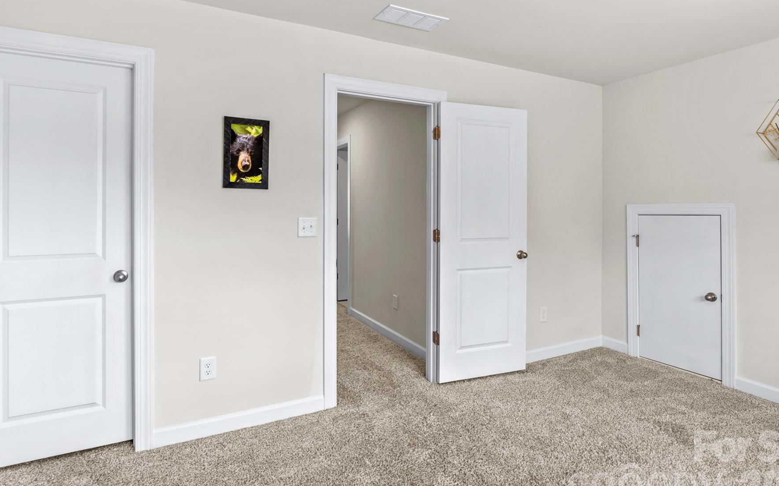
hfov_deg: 88.0
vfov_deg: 62.0
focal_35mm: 19
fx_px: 403
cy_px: 215
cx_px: 382
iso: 100
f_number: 8
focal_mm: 16
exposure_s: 1/8
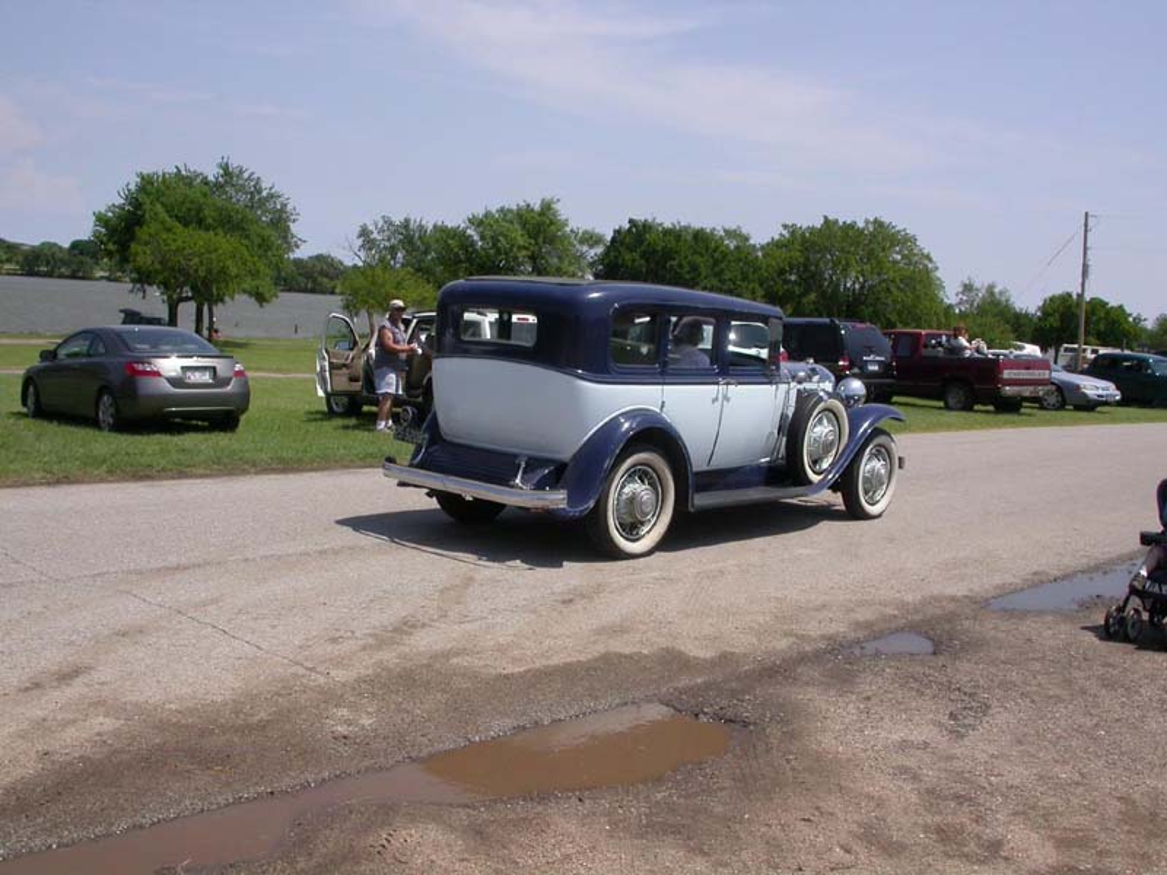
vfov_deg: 37.7
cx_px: 584
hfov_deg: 49.0
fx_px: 1281
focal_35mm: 38
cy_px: 438
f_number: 7.5
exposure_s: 1/386
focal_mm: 7.85
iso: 100
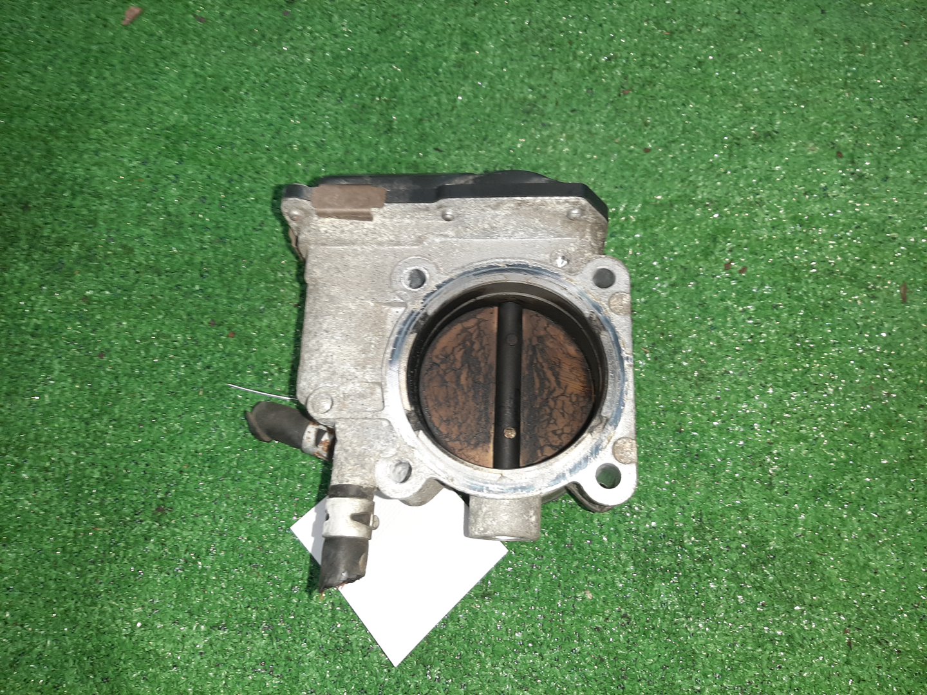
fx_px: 696
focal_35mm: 26
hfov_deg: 67.3
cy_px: 348
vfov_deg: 53.1
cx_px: 464
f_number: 1.7
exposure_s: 1/50
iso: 147
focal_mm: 3.93
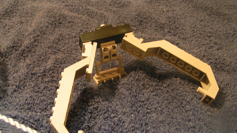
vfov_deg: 24.0
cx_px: 118
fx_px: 314
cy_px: 64
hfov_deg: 41.3
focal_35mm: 50
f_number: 2.8
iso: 200
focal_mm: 6.9
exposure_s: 1/8
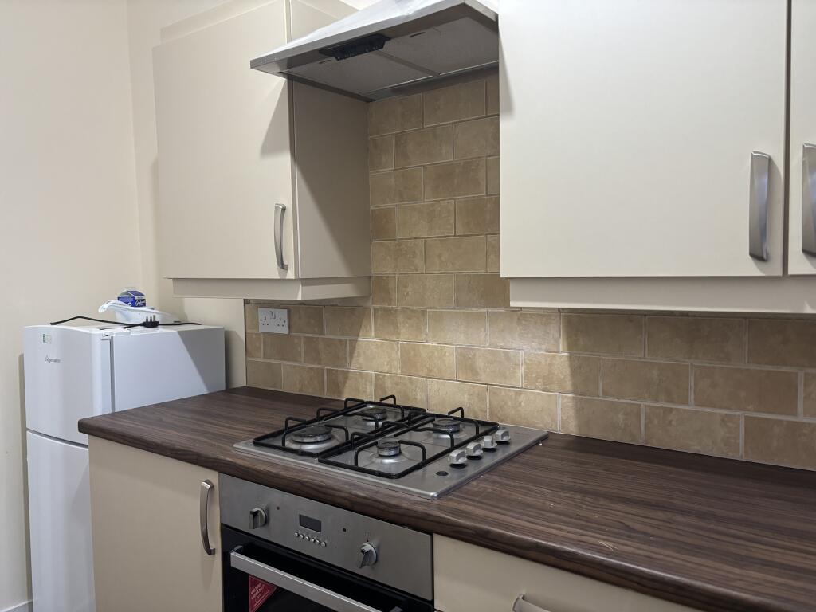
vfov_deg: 53.1
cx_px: 408
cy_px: 306
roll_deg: +0.1
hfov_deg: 67.3
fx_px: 613
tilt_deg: -3.3
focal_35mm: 26
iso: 320
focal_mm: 5.96
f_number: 1.6
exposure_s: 1/50
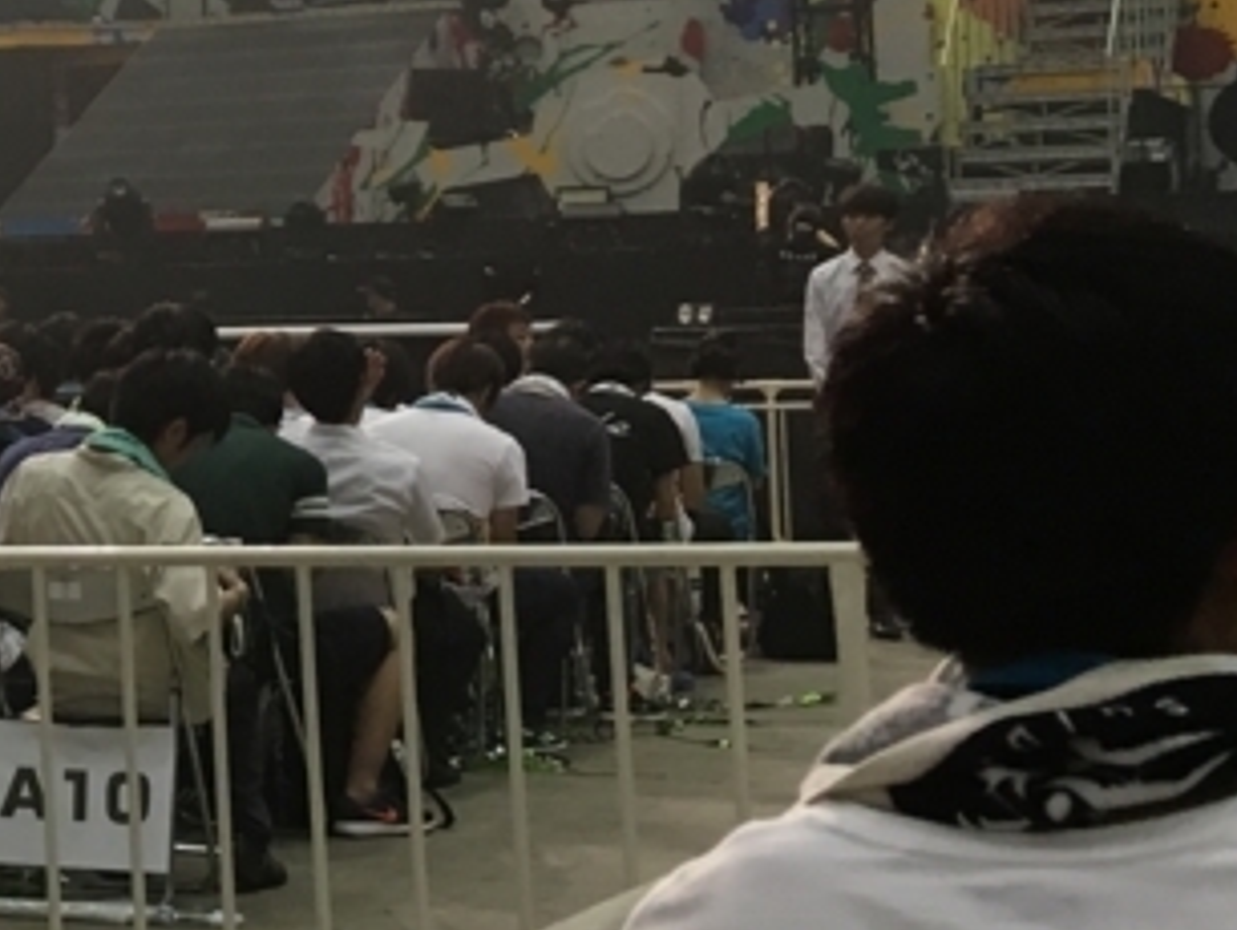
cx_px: -489
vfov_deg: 15.1
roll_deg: +1.2
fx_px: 3469
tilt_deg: +2.4
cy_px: 150
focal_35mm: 97
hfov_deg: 18.4
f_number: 2.2
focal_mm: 4.15
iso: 80
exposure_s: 1/30
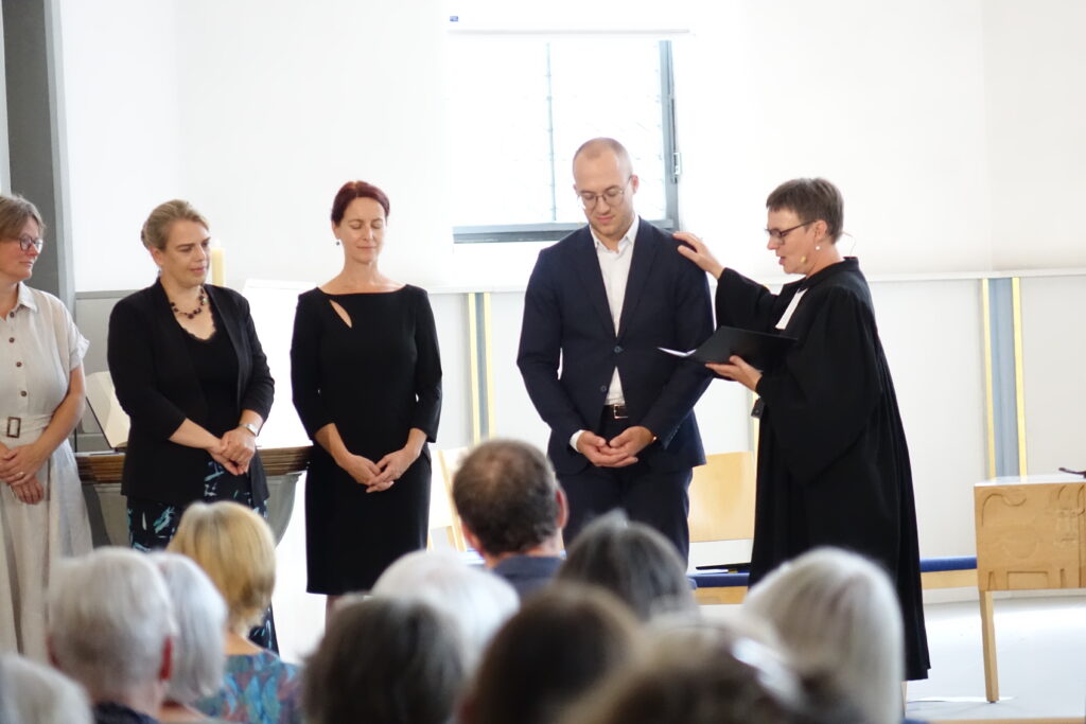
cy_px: 362
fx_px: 5973
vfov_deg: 6.9
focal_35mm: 198
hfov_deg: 10.4
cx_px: 543
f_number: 2.8
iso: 2500
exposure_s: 1/250
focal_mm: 72.72
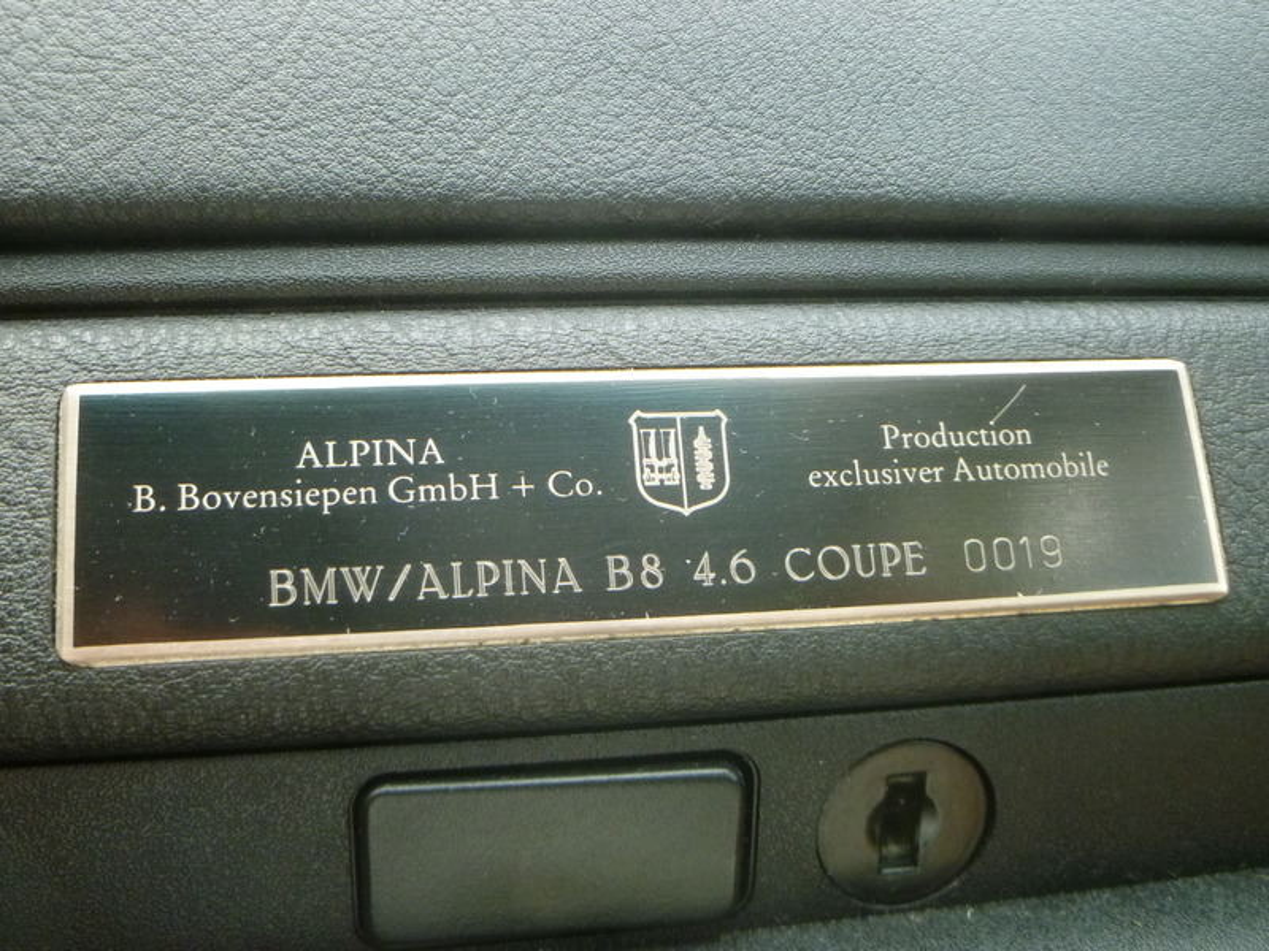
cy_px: 476
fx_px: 1430
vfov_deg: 36.8
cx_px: 634
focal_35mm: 39
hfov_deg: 47.9
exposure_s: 1/125
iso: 400
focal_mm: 6.9
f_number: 3.7
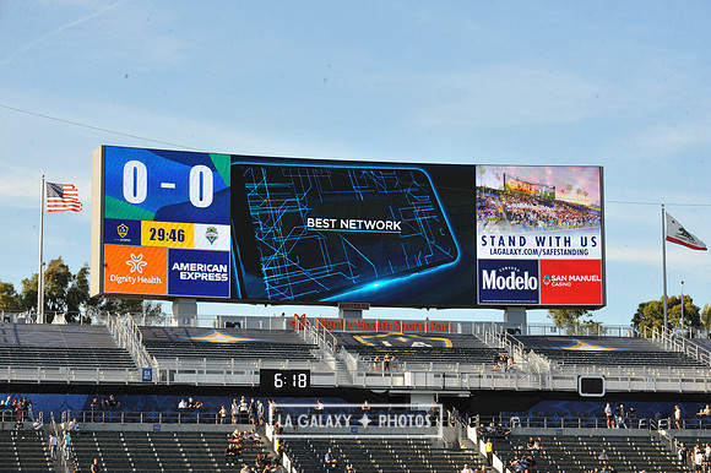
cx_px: 356
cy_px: 236
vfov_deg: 13.0
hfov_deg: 19.5
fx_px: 2072
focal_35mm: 105
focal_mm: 105
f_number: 14
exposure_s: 1/800
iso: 1600
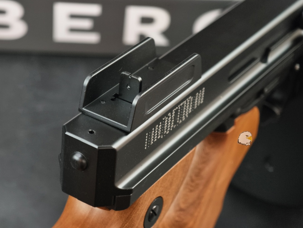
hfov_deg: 20.8
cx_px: 140
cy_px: 105
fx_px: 824
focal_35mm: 94
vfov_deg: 15.8
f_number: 2.67
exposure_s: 1/17.1
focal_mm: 22.48
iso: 1049
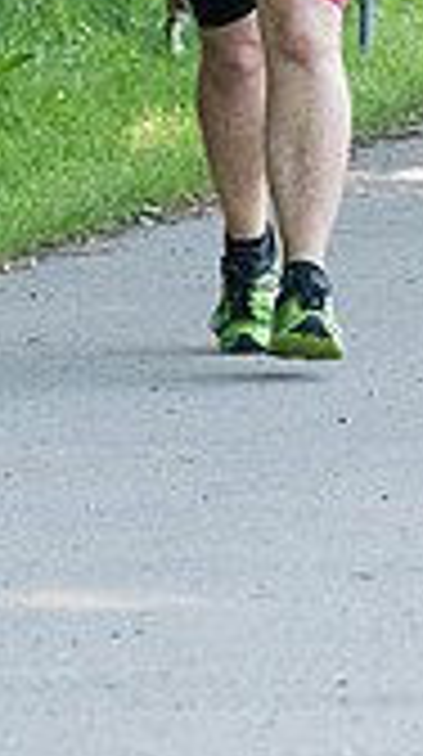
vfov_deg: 3.8
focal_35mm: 567
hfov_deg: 2.1
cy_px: -212
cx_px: 232
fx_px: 11352
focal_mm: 135
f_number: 5.6
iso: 4000
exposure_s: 1/1600
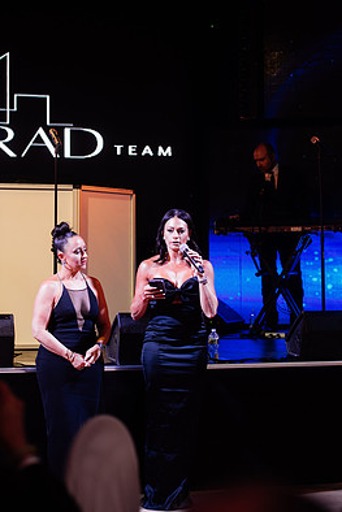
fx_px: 1139
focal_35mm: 80
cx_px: 155
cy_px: 238
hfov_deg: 17.1
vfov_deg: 25.3
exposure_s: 1/200
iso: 1250
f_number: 3.2
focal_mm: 70
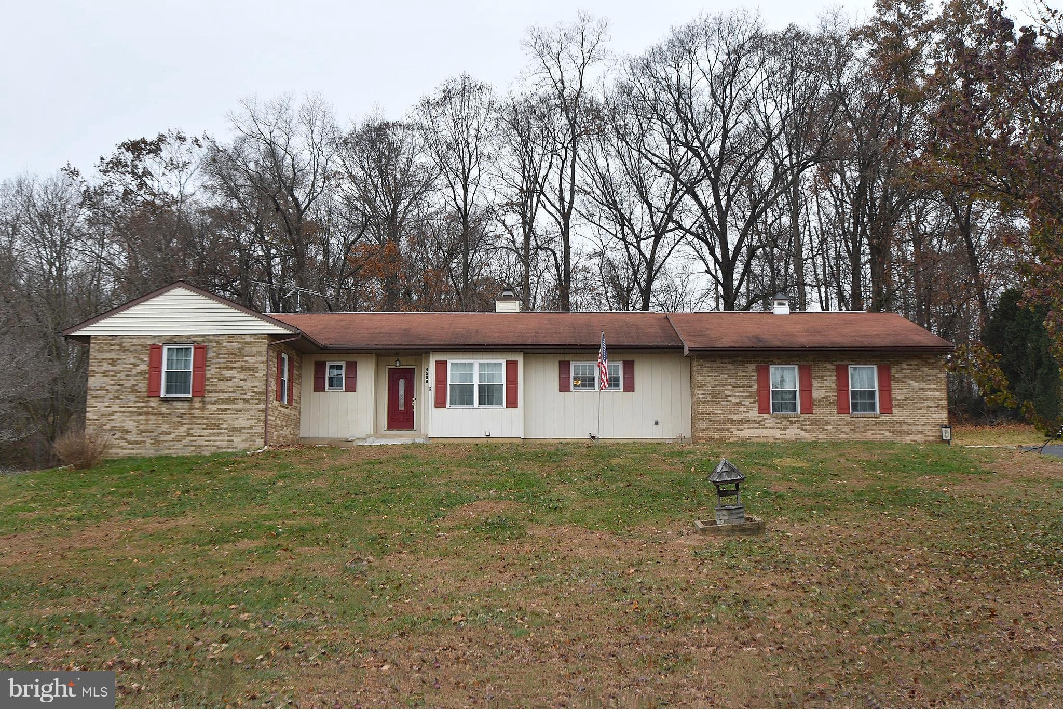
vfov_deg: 43.6
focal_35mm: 30
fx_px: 886
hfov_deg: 61.9
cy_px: 354
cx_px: 532
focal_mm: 20
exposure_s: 1/200
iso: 400
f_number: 8
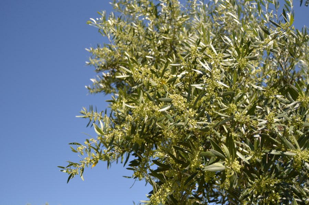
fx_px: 295
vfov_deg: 38.2
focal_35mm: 34
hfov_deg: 55.2
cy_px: 102
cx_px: 154
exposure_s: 1/1600
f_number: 3.8
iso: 200
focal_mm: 23
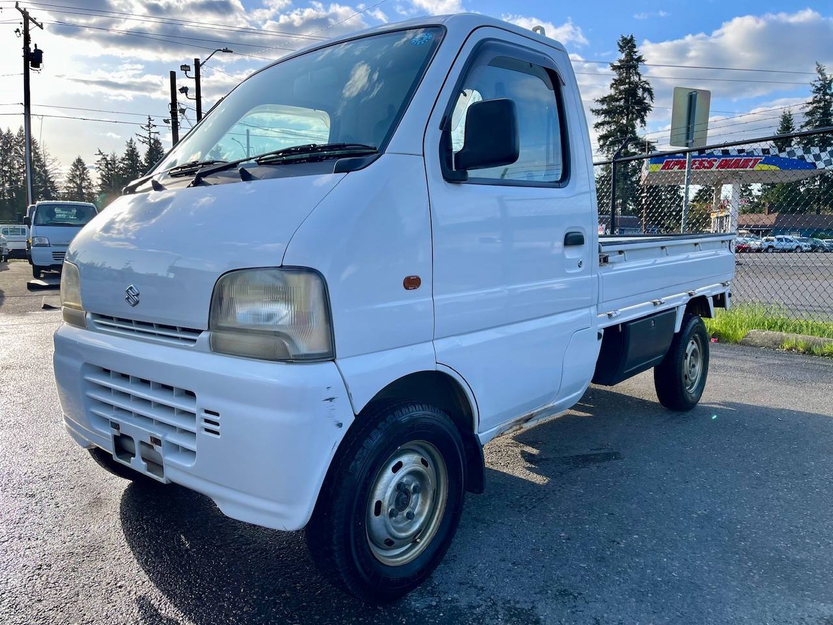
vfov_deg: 54.9
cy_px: 312
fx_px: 602
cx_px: 416
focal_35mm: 25
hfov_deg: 69.4
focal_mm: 5.1
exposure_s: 1/1403
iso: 32
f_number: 1.6
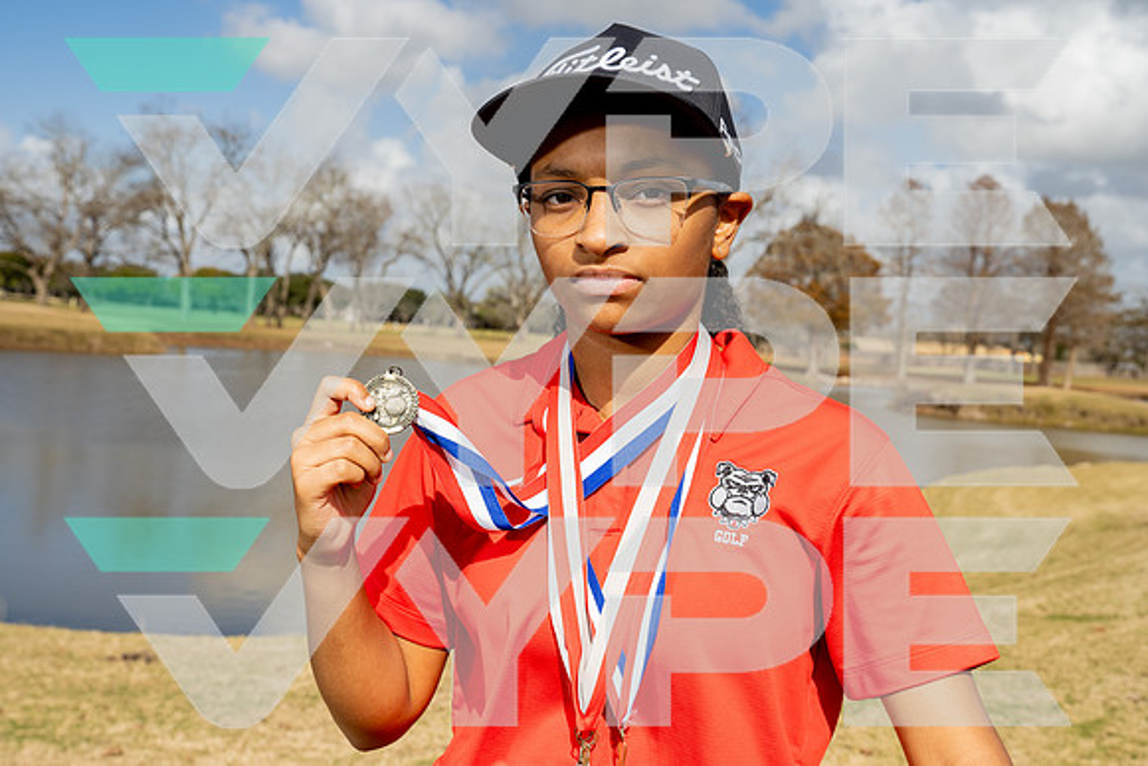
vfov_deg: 32.6
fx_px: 1308
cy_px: 383
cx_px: 574
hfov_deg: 47.4
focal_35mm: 41
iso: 100
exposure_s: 1/250
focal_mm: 41
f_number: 8
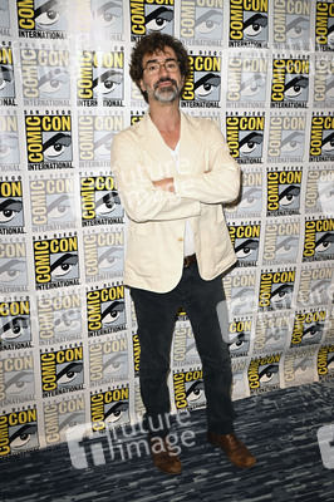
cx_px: 167
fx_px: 488
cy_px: 251
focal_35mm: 35
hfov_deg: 37.8
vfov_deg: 54.5
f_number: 5
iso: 1600
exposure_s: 1/250
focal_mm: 35
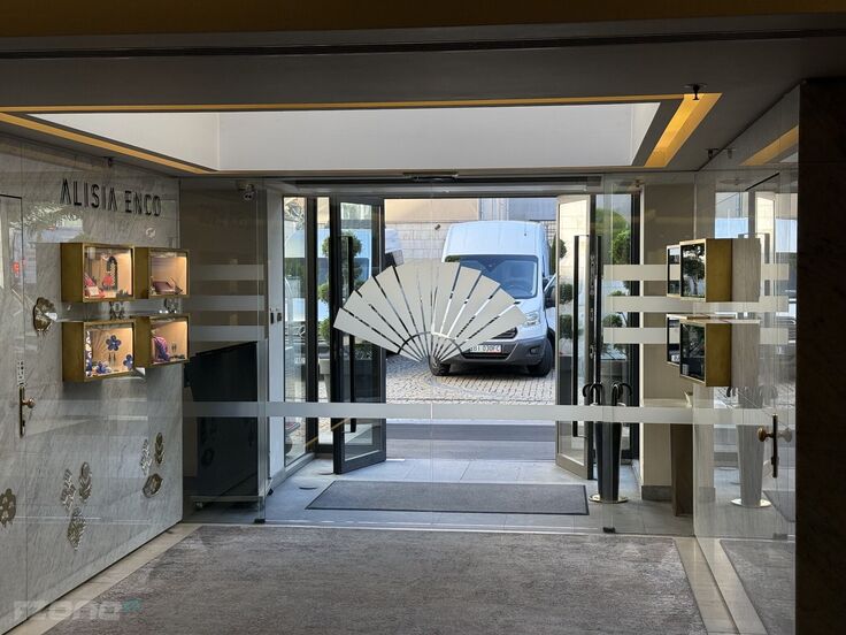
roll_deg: +0.0
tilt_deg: -1.4
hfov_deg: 39.7
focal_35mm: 48
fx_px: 1173
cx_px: 423
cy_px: 318
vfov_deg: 30.3
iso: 64
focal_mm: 6.76
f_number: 1.78
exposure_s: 1/334
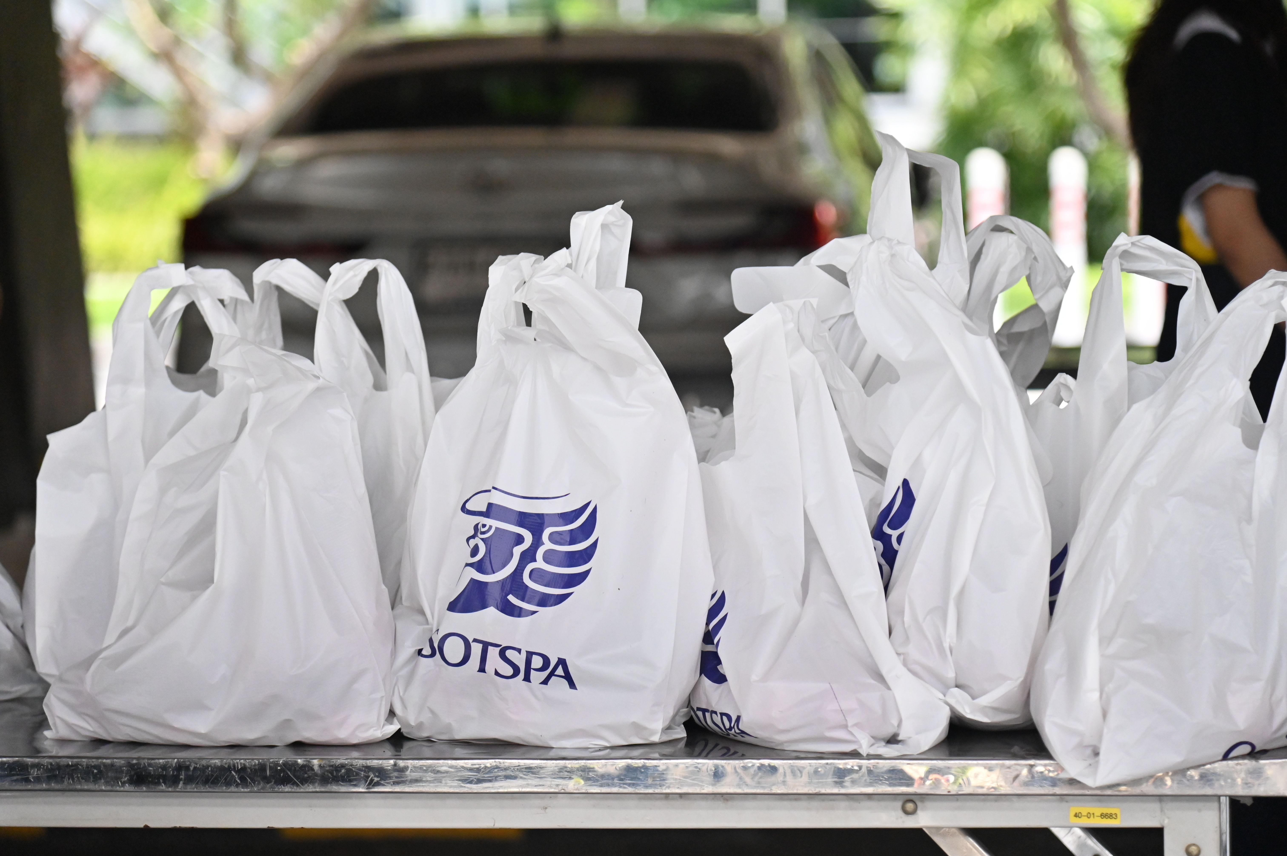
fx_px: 4287
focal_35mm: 120
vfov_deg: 11.4
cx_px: 644
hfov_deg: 17.1
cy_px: 428
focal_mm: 120
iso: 5600
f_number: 4
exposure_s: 1/1600
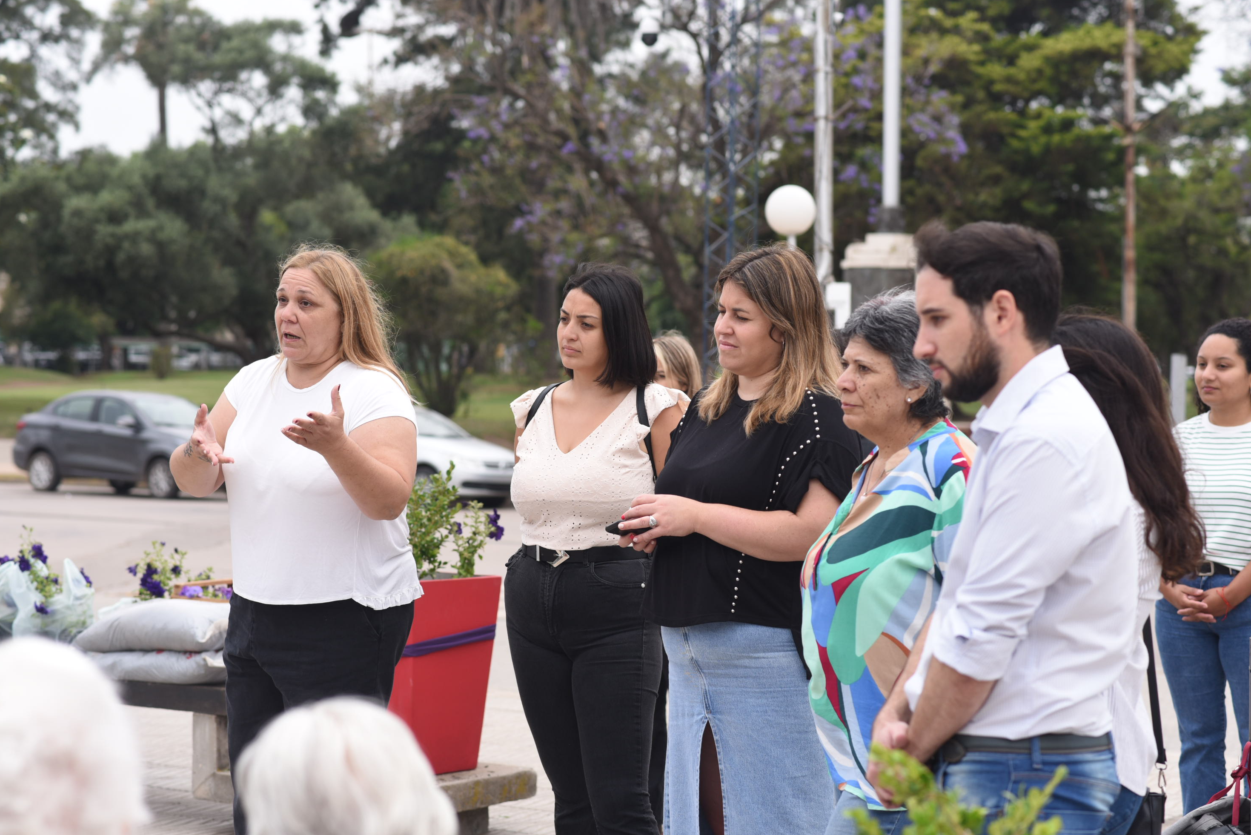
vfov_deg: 15.7
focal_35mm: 87
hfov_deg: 23.4
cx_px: 615
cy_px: 408
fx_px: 3024
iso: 400
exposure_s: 1/640
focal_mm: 85
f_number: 5
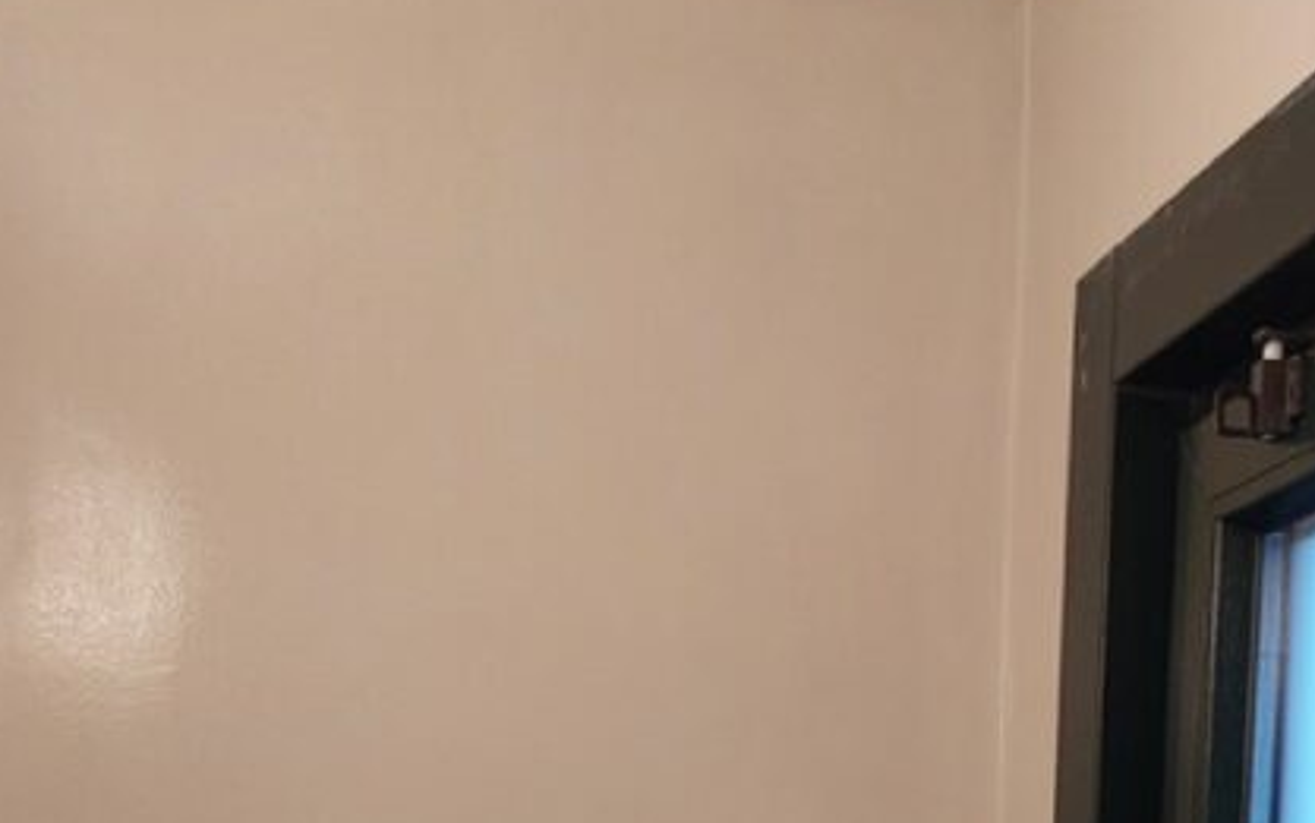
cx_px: 987
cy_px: 1268
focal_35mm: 65
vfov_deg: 17.7
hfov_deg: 31.0
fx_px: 2330
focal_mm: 5.23
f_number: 1.8
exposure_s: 1/50
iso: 200
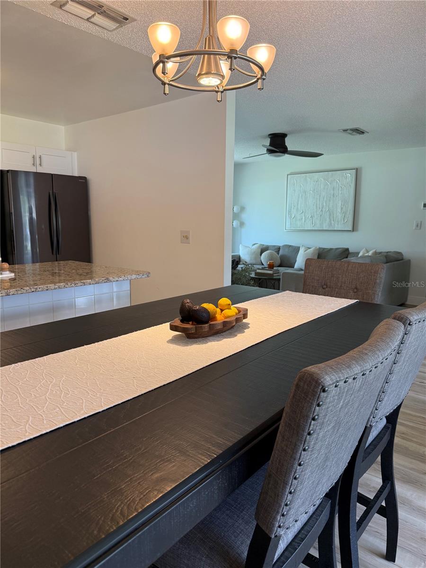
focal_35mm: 24
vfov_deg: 71.6
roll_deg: -1.5
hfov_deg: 56.8
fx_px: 394
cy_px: 284
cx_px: 213
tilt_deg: -8.8
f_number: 1.78
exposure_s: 1/129
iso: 125
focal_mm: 6.76
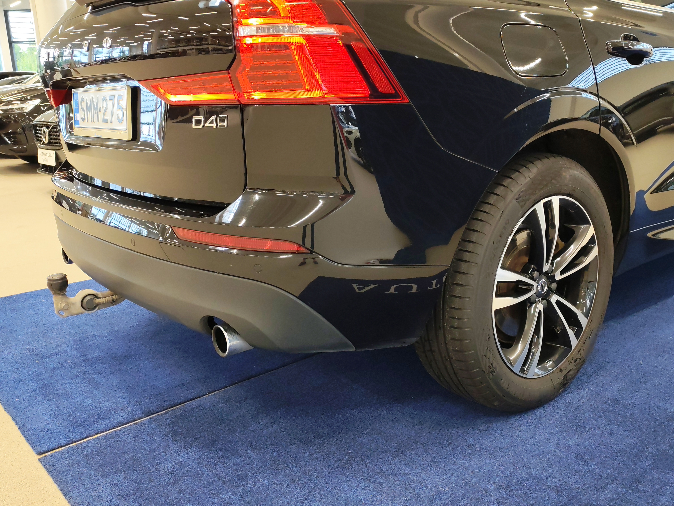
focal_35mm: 33
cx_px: 337
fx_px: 643
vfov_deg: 42.9
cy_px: 253
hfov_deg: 55.4
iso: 640
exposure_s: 1/100
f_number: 1.9
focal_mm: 6.12
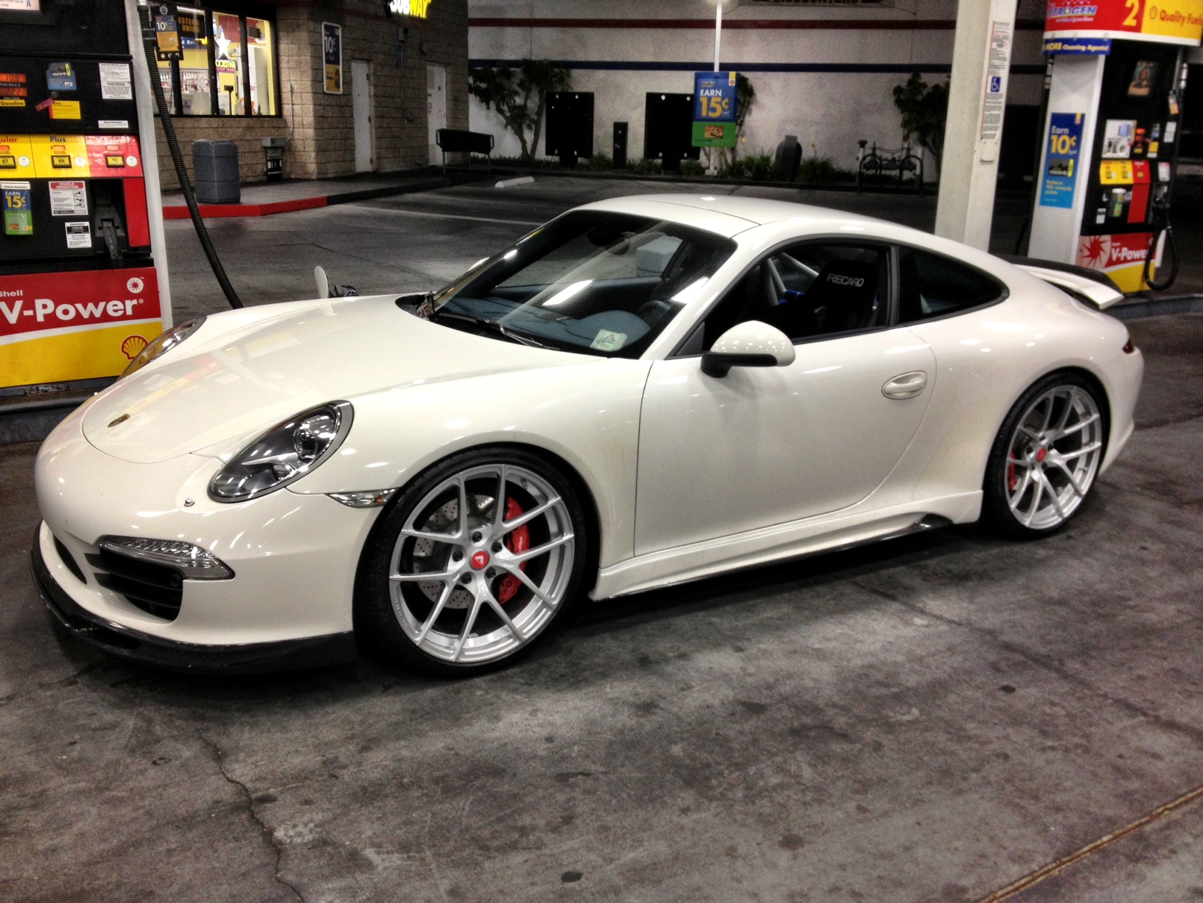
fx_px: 1216
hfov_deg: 52.6
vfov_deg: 40.7
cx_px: 602
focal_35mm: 35
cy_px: 452
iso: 64
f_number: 2.4
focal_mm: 4.28
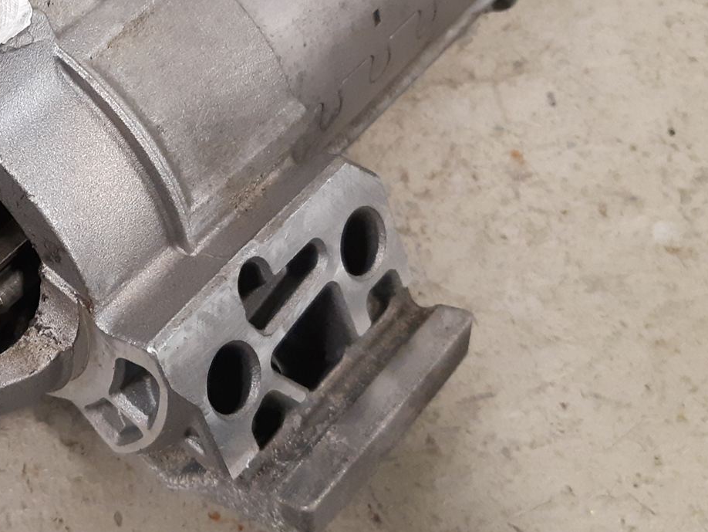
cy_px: 147
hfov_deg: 31.0
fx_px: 1187
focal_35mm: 58
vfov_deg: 25.0
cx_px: 13
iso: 250
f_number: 1.7
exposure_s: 1/50
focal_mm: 3.93
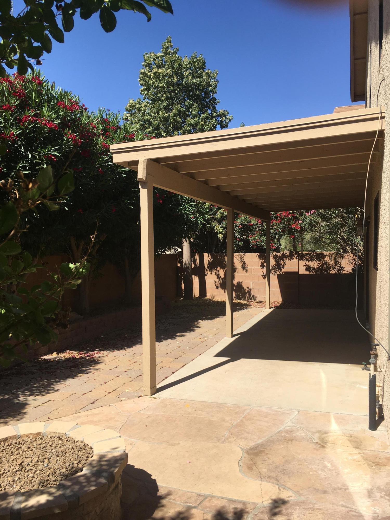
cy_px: 260
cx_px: 195
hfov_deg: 48.2
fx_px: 436
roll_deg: -0.2
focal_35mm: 29
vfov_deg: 61.7
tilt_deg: -1.8
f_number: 2.2
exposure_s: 1/1425
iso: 25
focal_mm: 4.15
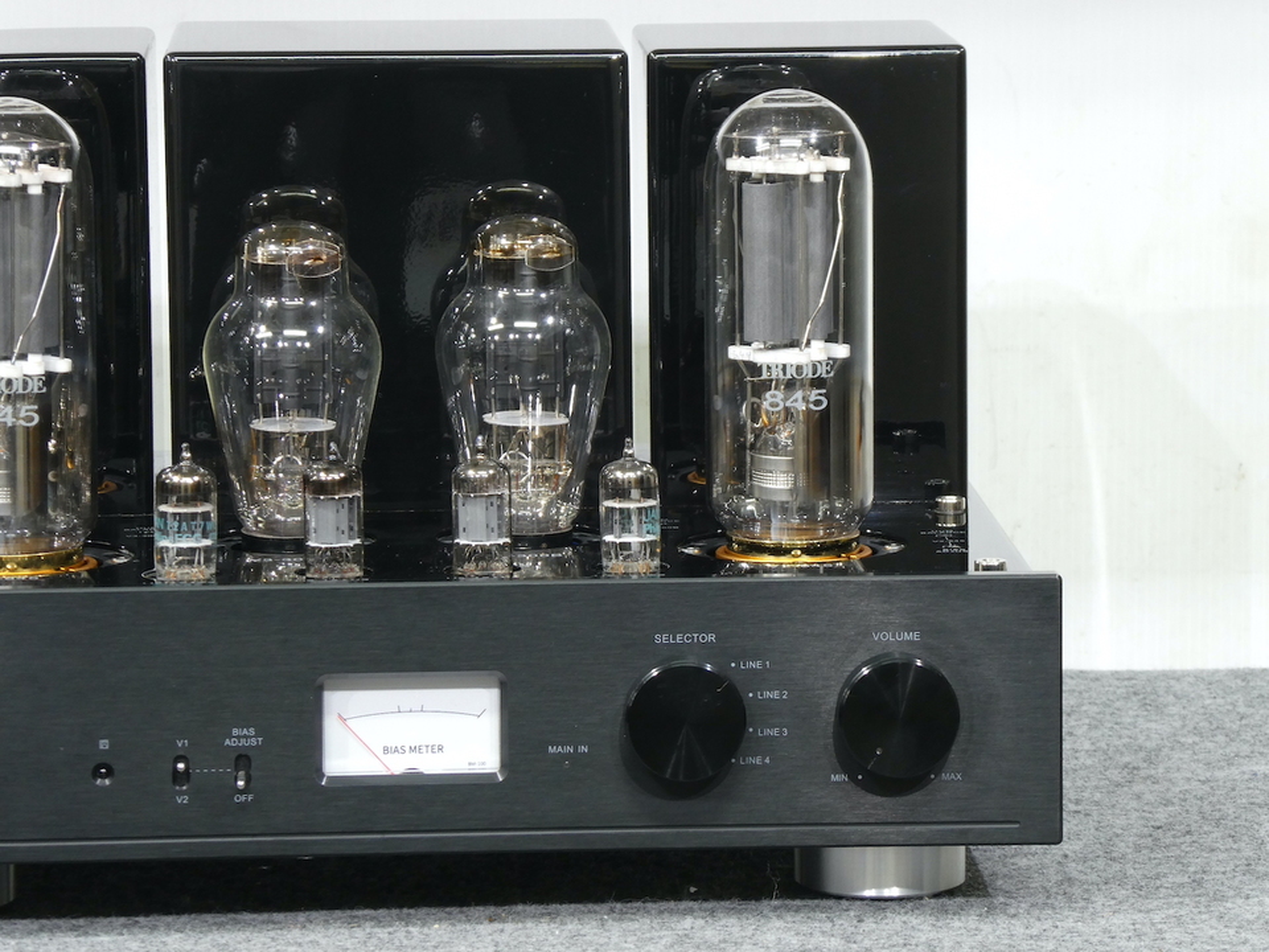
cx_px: 634
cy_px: 476
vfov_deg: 9.3
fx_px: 5865
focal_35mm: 160
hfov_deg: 12.3
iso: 200
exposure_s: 1/4
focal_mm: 28.7
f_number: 5.5
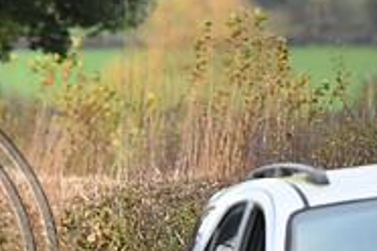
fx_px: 6513
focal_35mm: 622
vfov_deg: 2.2
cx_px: -172
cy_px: 249
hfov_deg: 3.3
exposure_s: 1/1000
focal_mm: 200
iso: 1800
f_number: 3.5
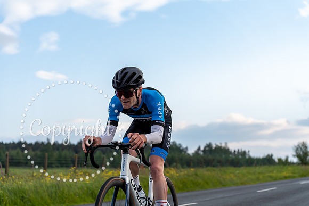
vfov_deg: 19.5
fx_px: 601
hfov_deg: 28.8
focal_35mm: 70
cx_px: 154
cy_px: 103
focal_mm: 70
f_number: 4
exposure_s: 1/1000
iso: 320
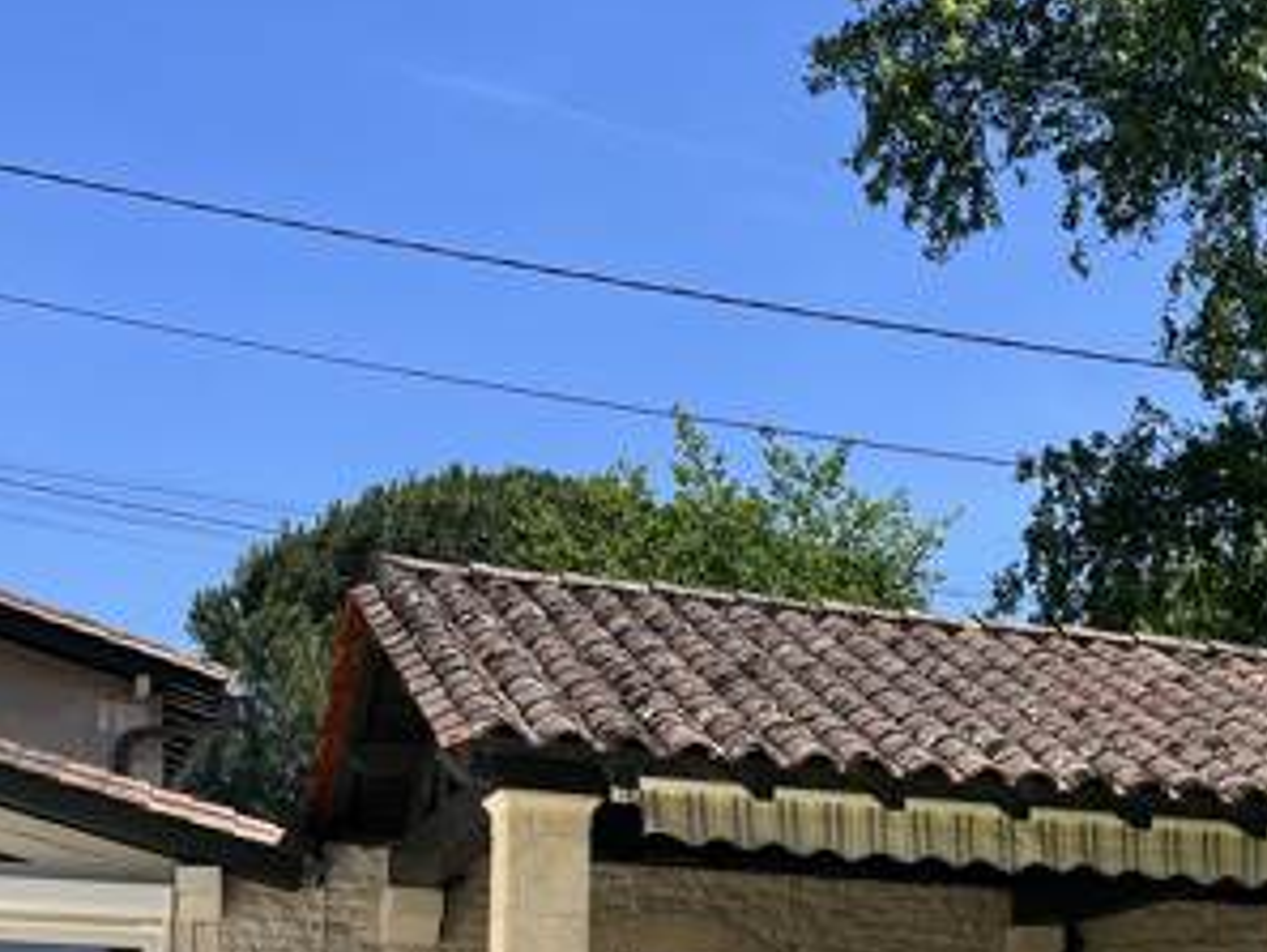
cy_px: 1234
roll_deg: -0.9
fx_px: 2563
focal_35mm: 70
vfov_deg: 19.4
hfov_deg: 27.2
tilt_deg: +0.1
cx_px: 1015
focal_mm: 5.1
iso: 50
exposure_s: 1/4149
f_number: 1.6
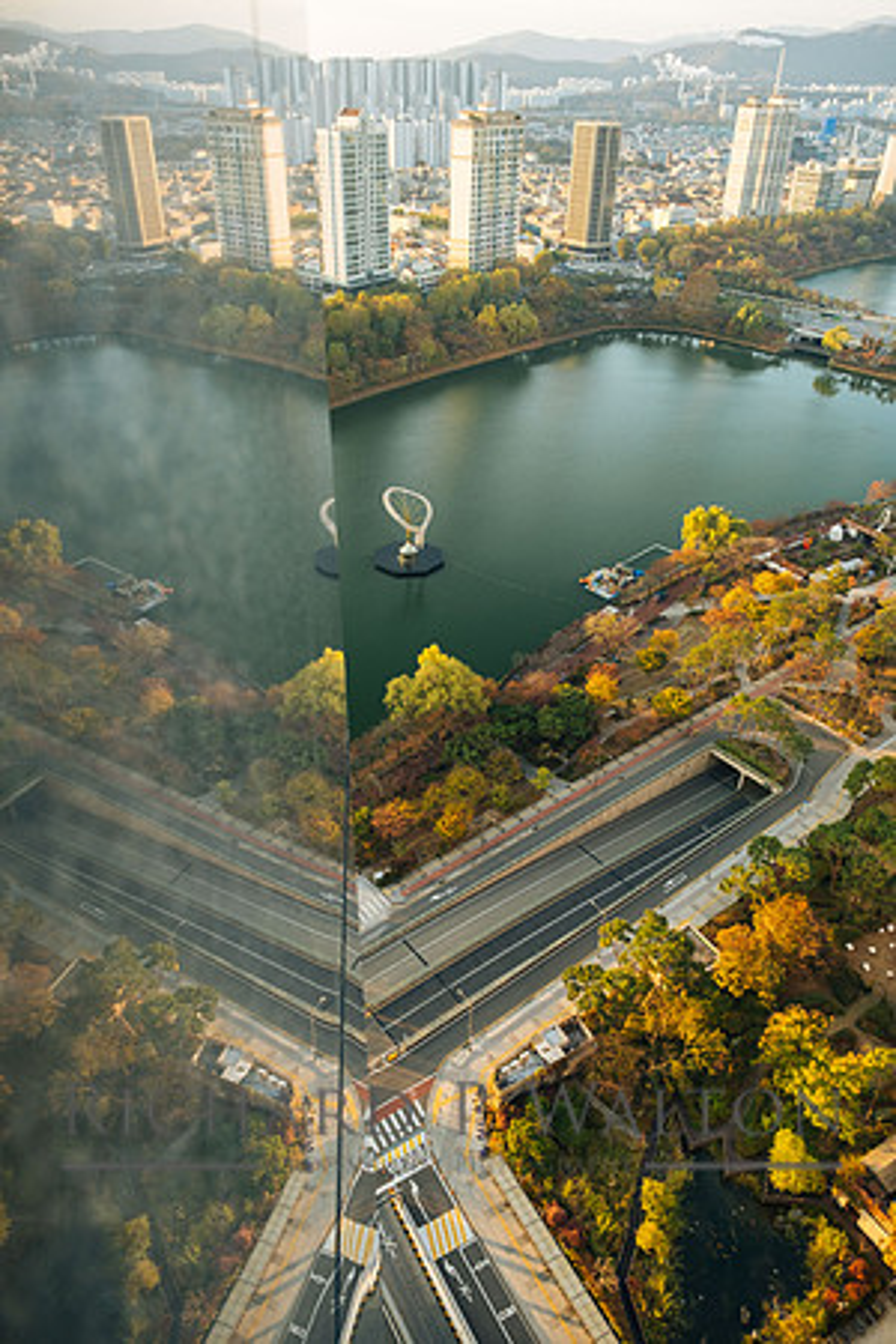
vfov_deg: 73.7
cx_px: 448
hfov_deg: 53.1
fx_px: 896
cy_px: 672
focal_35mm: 24
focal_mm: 16
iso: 200
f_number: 3.2
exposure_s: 1/125
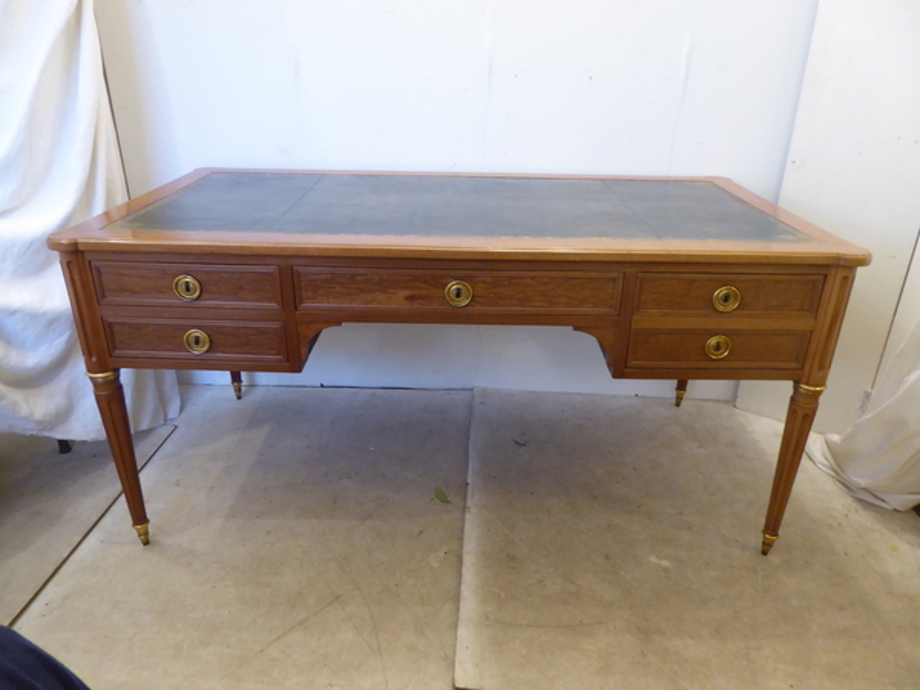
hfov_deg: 69.4
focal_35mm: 25
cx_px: 460
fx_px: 664
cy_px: 345
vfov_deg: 54.9
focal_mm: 4.3
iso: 400
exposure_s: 1/10
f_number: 3.3
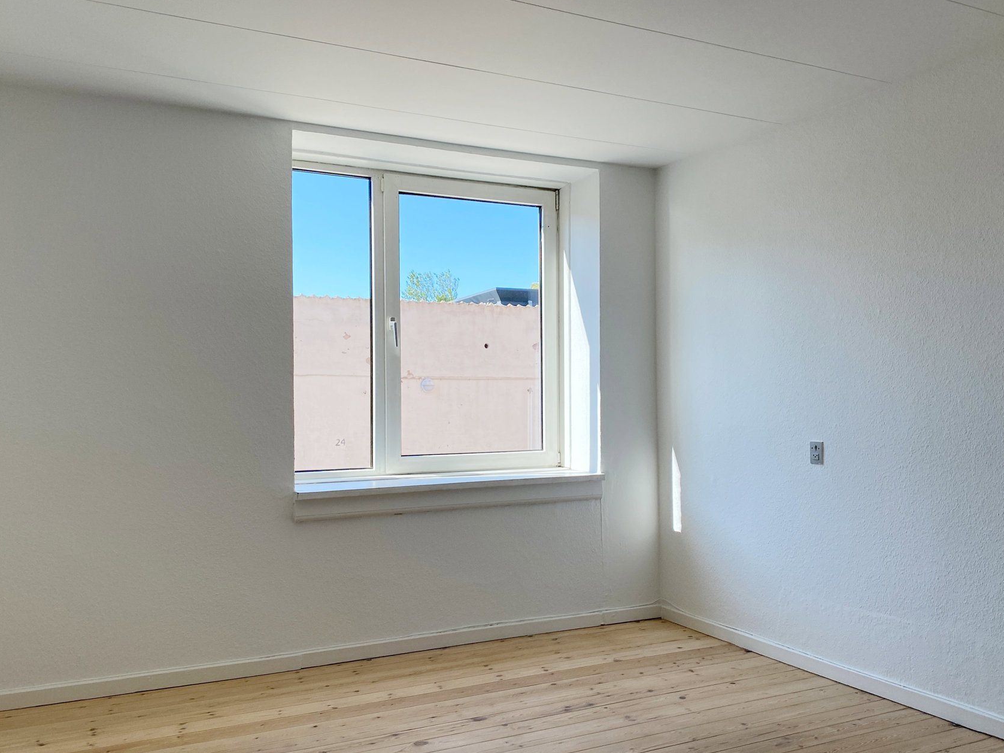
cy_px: 376
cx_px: 518
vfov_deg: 45.4
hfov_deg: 58.3
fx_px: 899
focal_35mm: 31
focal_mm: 4.25
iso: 32
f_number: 1.8
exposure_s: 1/360
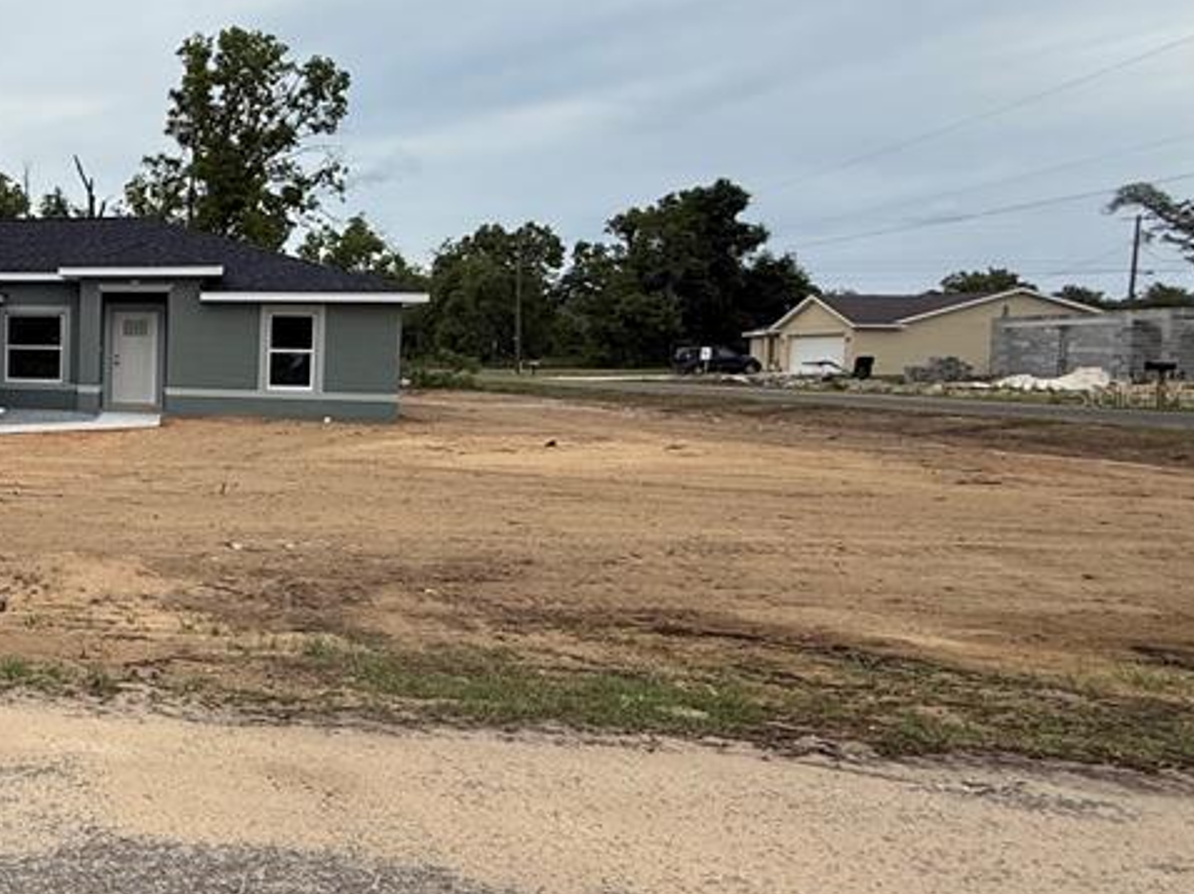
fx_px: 1034
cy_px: 395
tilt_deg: -0.9
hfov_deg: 47.2
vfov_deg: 46.7
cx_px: -57
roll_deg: -0.7
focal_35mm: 30
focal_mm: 2.22
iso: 50
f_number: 2.2
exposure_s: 1/830
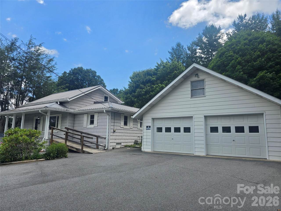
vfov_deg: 58.9
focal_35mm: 23
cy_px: 106
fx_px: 187
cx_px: 140
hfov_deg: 73.9
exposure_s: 1/565
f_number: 1.7
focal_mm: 6.3
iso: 12
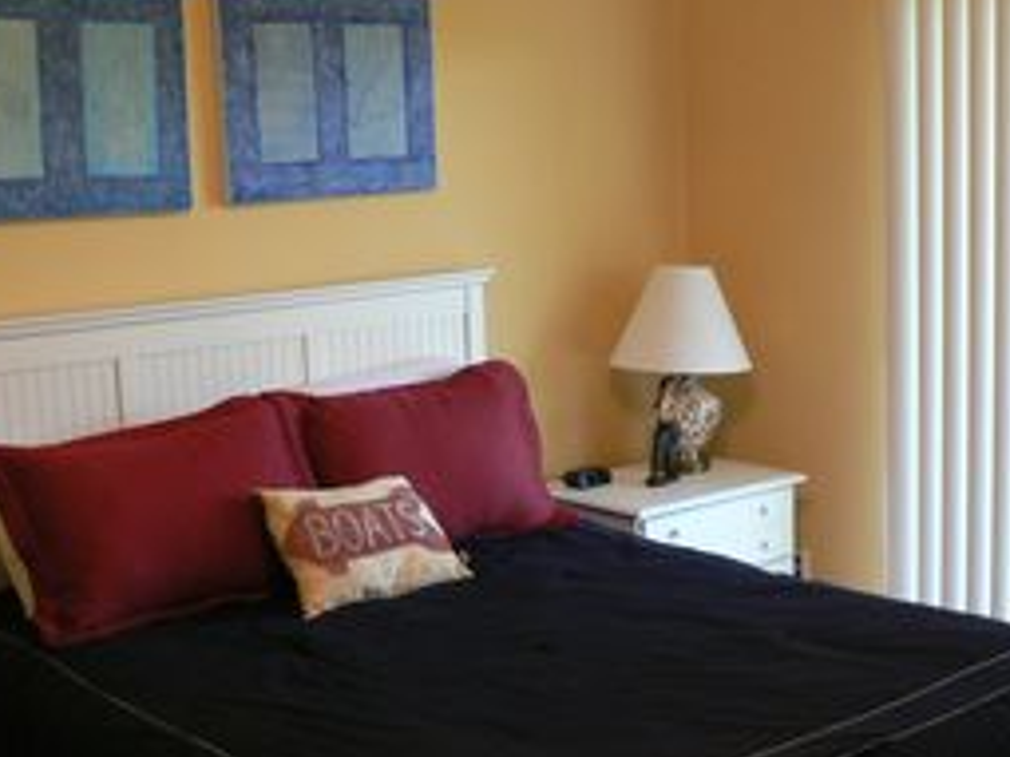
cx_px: 610
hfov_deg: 36.7
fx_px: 1517
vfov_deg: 28.0
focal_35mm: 52
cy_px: 448
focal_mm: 6
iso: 200
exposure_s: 1/30
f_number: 2.8
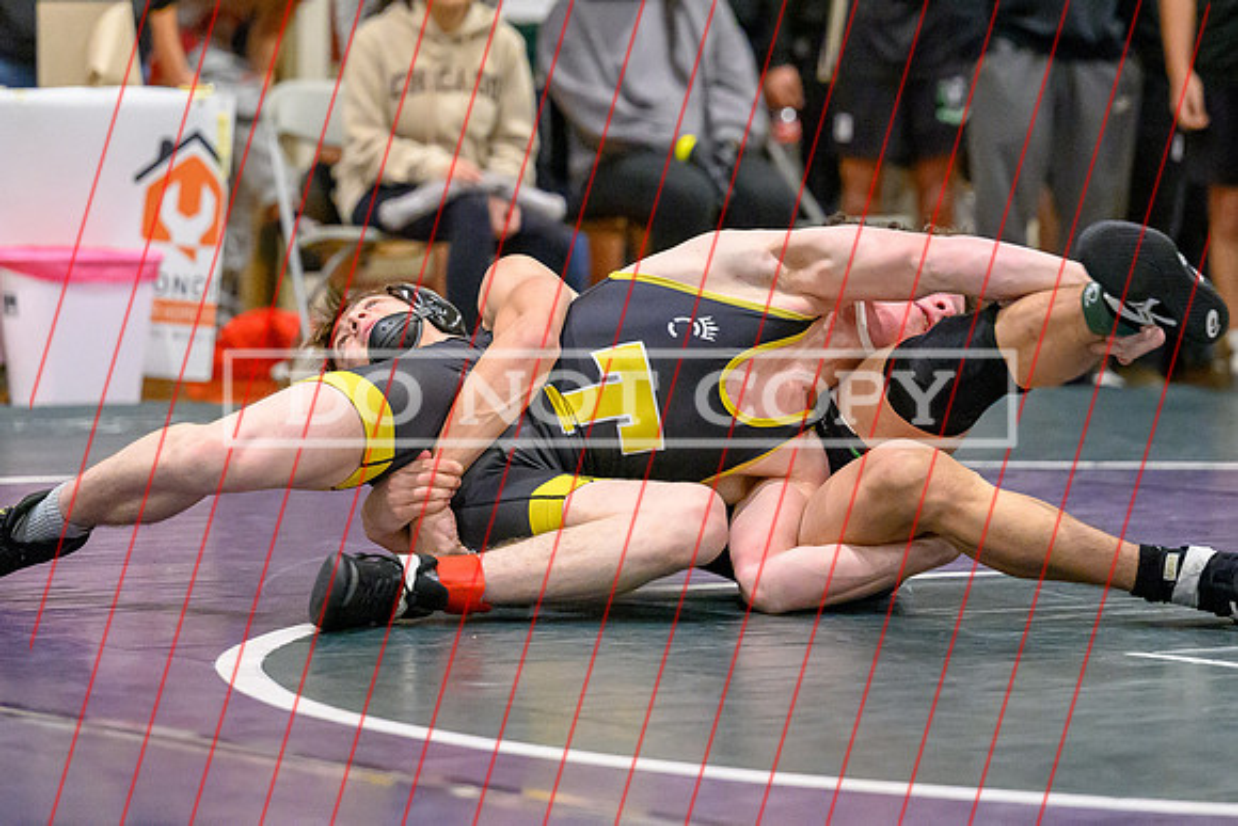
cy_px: 195
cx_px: 594
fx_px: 6091
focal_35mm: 177
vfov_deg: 7.7
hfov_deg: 11.6
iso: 10000
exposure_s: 1/800
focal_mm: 115
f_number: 2.8
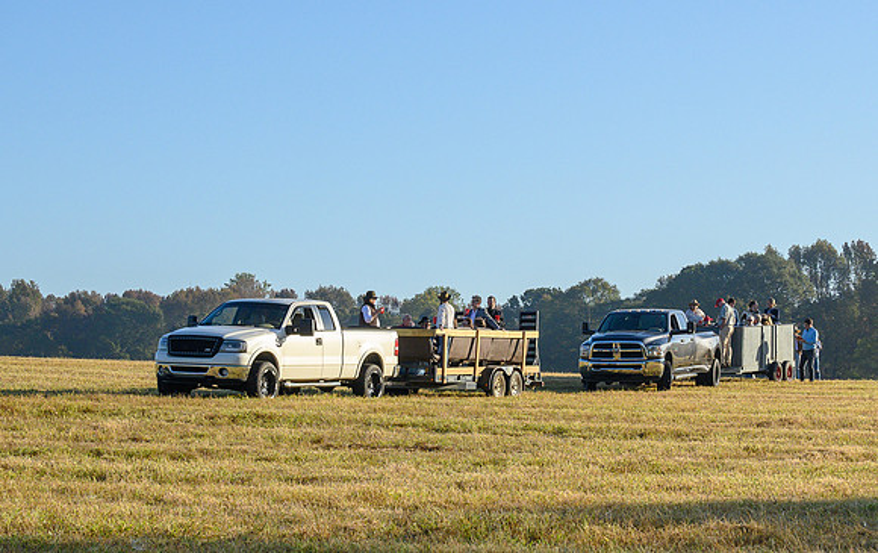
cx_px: 533
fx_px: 2374
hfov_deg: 20.9
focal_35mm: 99
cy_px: 348
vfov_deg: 13.3
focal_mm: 50
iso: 640
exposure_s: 1/1600
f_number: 8
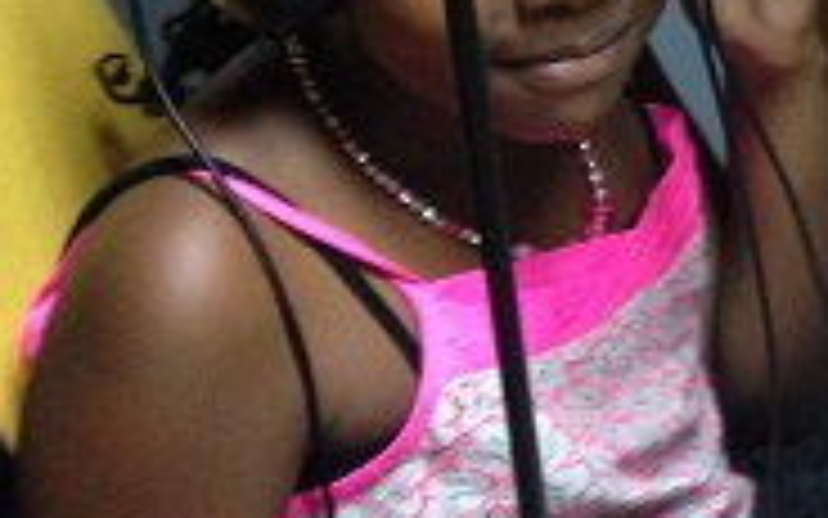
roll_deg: -2.7
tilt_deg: -24.8
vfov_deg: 11.2
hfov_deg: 16.6
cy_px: -131
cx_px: 1251
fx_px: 2572
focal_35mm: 114
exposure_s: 1/20
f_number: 2.4
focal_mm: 4.12
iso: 320
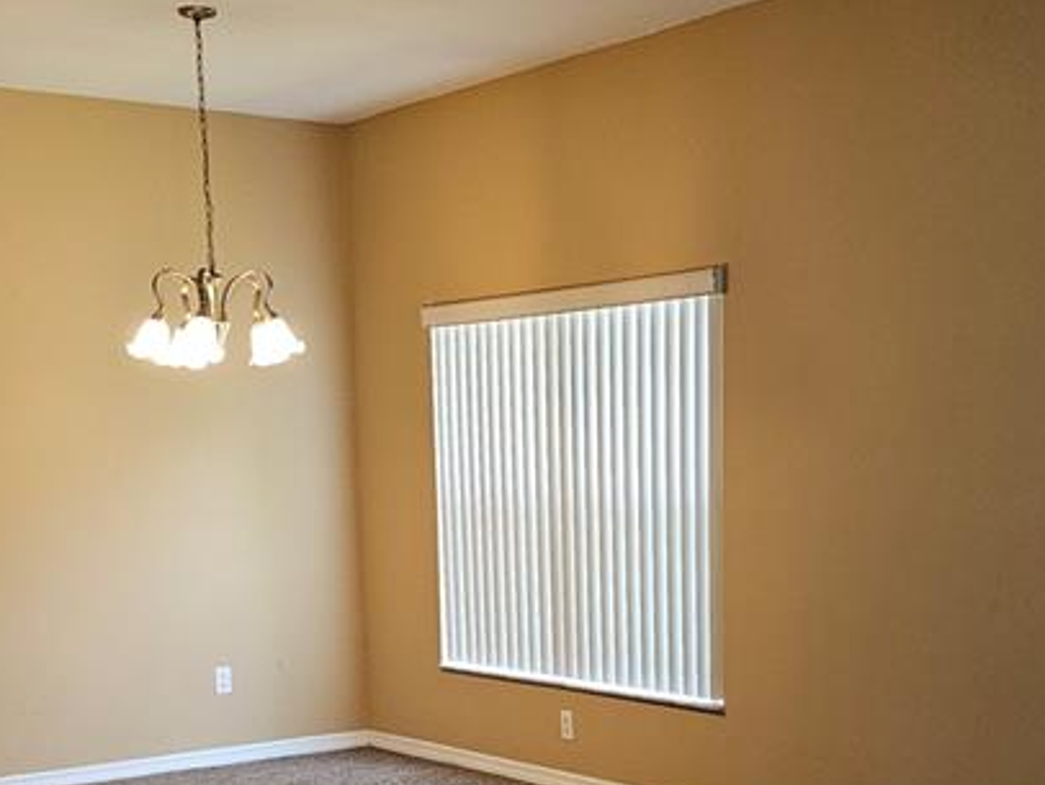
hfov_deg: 33.2
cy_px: 777
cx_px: 561
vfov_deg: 24.2
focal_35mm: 58
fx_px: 1752
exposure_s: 1/40
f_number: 1.7
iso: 100
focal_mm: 6.3
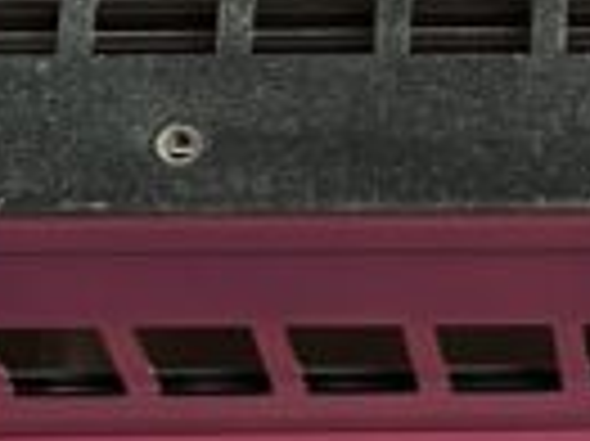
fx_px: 3457
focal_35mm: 203
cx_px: 1013
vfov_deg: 7.3
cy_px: 418
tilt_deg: -58.4
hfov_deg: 9.4
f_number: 1.5
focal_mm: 5.7
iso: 125
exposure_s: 1/50
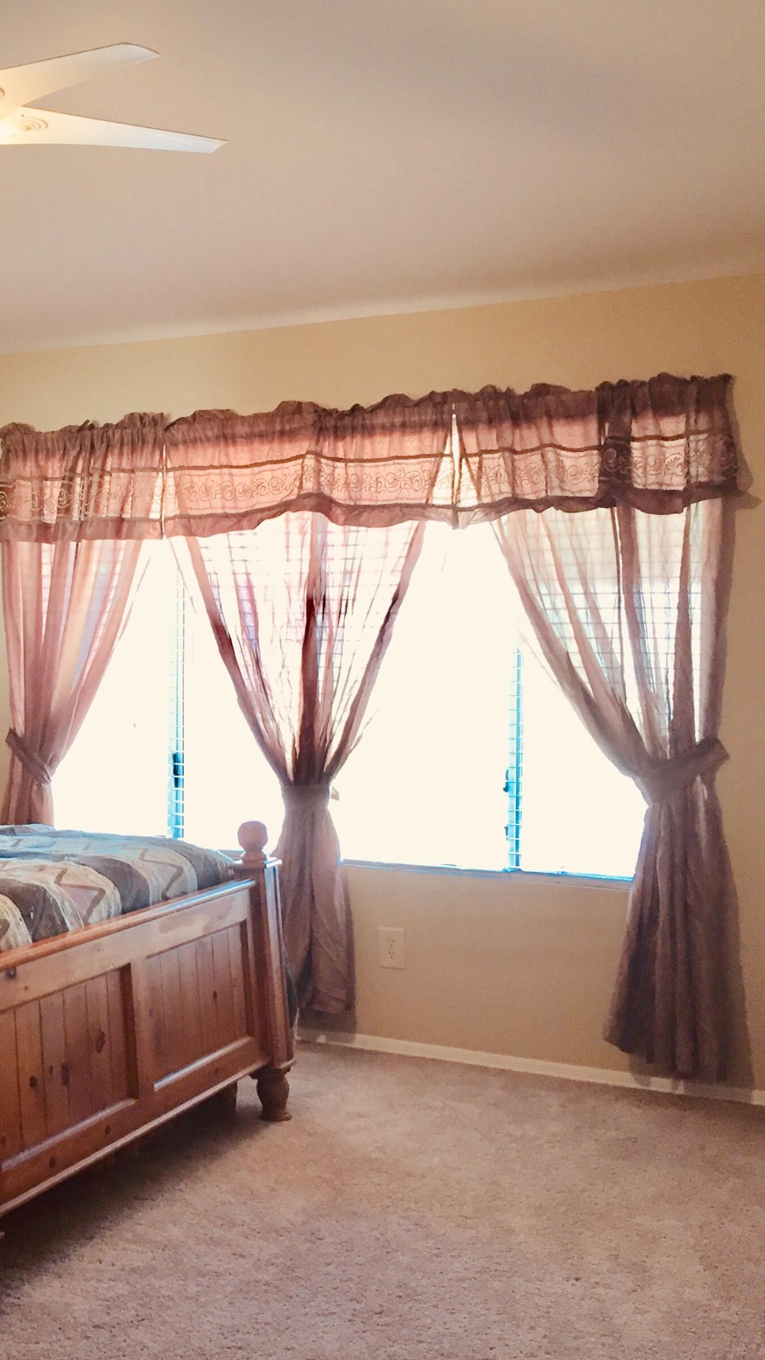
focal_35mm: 43
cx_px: 36
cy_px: 690
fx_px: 1550
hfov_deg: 26.5
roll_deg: +0.0
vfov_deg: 47.4
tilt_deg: -2.6
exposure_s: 1/30
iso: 100
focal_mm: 4.15
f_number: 2.2
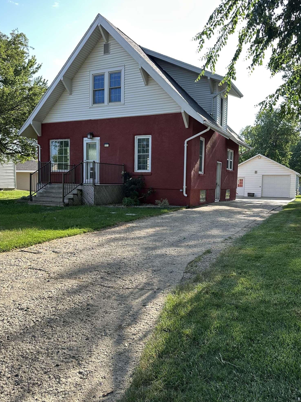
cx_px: 153
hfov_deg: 49.7
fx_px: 325
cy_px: 205
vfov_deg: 63.4
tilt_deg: -4.4
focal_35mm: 28
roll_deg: -2.1
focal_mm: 6.86
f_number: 1.78
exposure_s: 1/444
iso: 80
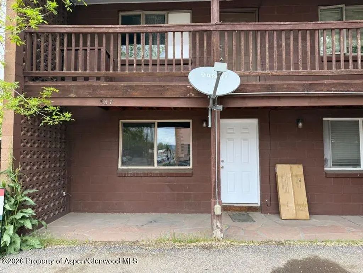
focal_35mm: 24
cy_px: 136
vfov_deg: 56.8
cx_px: 182
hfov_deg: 71.6
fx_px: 252
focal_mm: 6.76
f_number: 1.78
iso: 80
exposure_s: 1/660
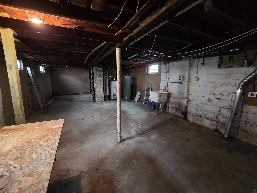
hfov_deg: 106.2
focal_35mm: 13
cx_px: 128
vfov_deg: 89.9
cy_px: 96
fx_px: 97
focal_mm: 2.2
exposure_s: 1/24
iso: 1250
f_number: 2.2
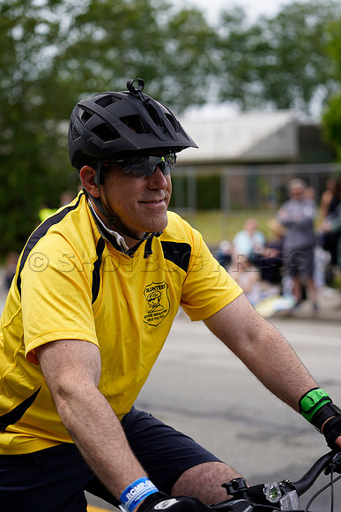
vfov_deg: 28.8
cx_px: 170
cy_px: 256
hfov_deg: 19.5
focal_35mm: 70
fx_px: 994
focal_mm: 70
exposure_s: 1/400
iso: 160
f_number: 3.2
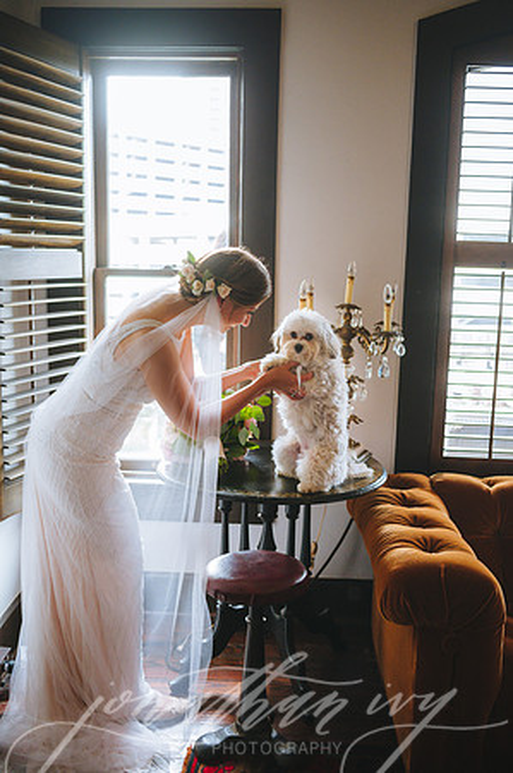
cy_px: 386
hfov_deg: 36.8
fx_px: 771
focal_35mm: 36
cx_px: 256
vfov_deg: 53.2
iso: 1600
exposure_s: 1/250
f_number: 2.8
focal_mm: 36
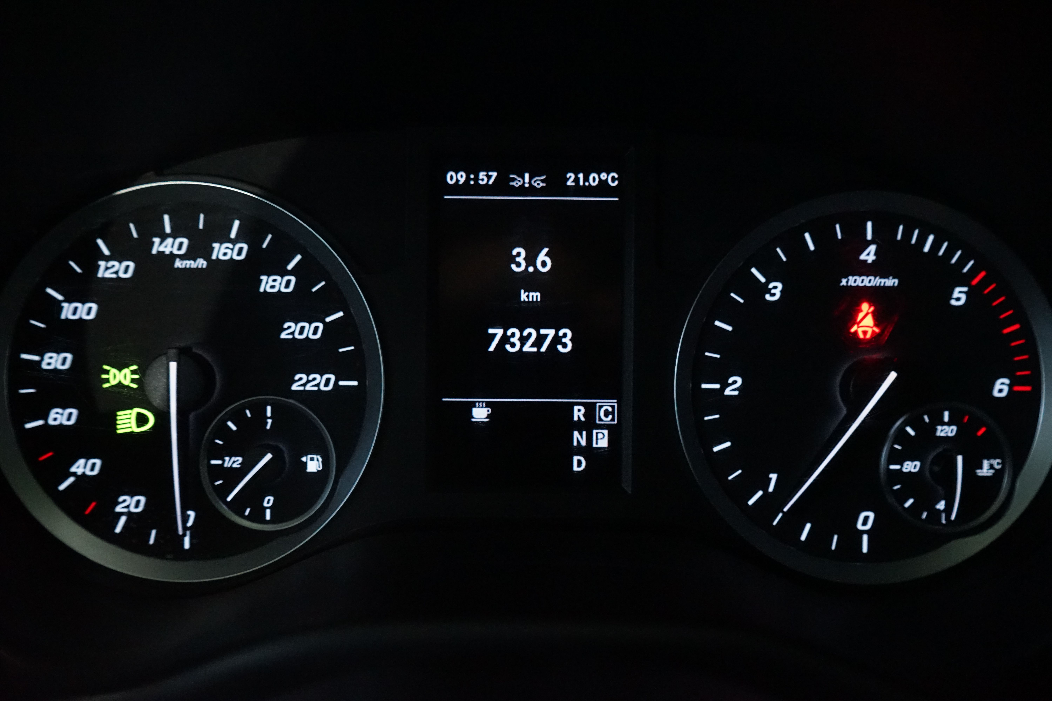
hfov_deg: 50.7
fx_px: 1110
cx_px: 526
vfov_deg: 35.1
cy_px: 350
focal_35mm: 38
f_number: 5.6
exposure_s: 1/40
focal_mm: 38
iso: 6400
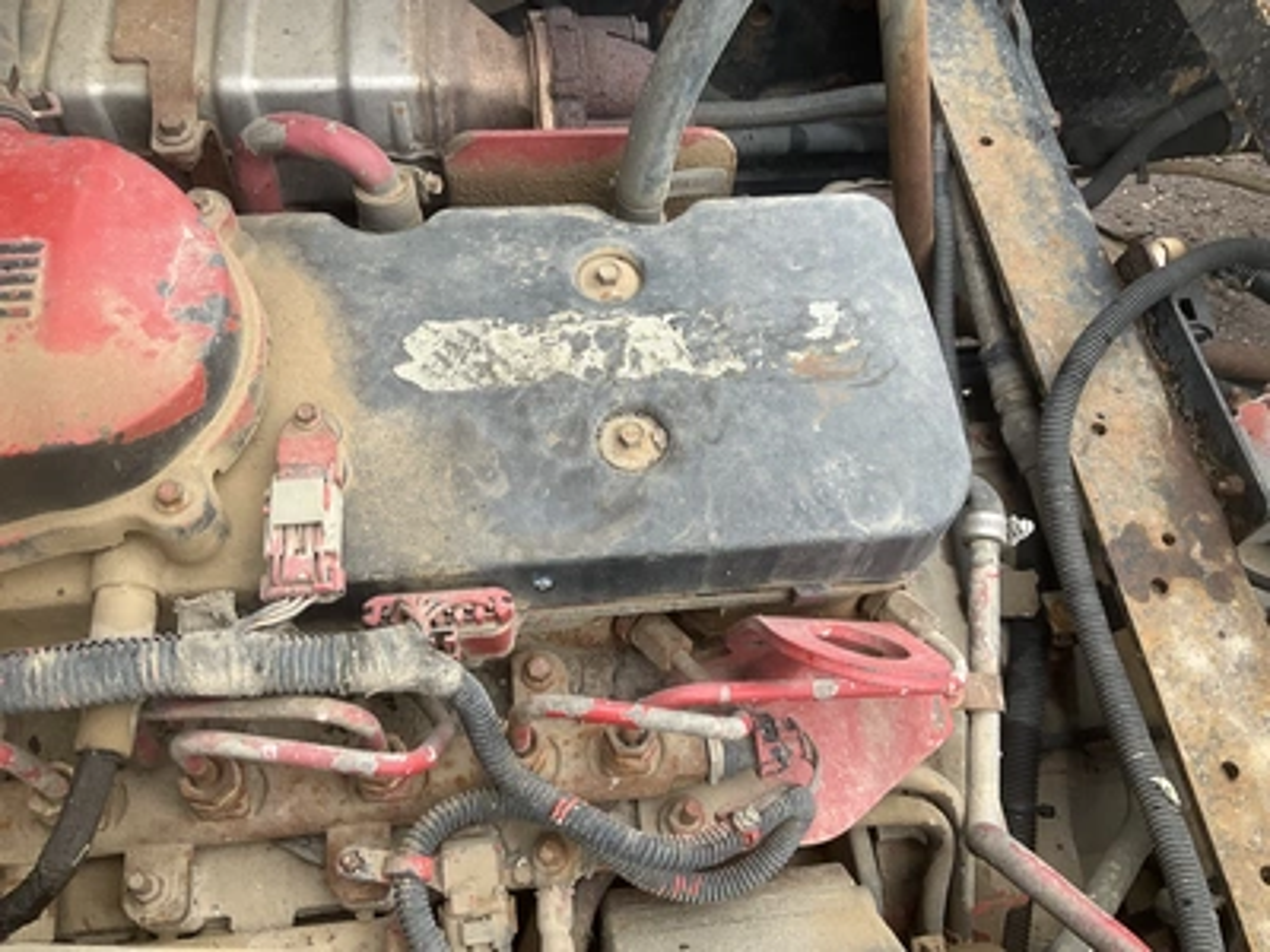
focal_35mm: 29
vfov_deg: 48.2
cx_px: 635
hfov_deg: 61.7
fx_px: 1064
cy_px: 476
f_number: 1.8
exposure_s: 1/122
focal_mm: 3
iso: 32
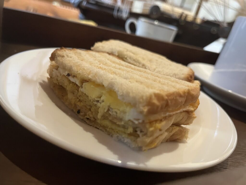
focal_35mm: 26
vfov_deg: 53.1
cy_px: 92
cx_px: 123
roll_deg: -16.1
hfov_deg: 67.3
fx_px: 185
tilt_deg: -23.5
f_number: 1.6
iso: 640
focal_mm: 5.1
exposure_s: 1/33
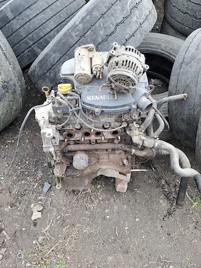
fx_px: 178
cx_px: 100
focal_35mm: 23
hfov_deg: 58.9
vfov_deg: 73.9
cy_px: 134
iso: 50
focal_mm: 5.54
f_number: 1.8
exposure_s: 1/119
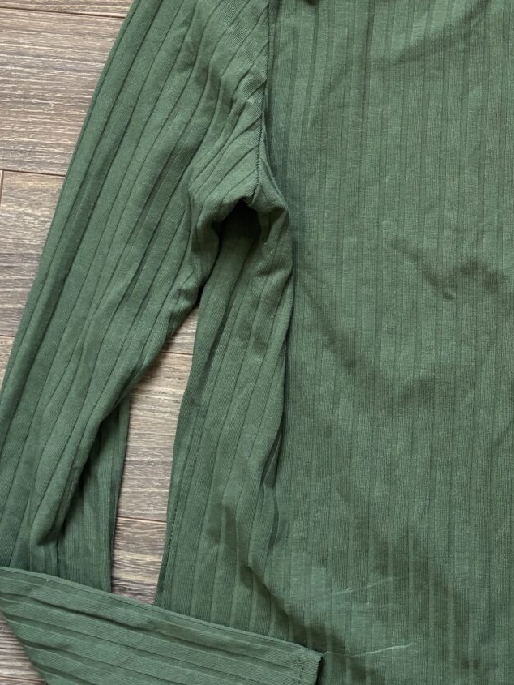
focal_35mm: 63
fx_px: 1247
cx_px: 522
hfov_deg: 22.3
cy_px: 170
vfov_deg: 30.2
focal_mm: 5.96
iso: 250
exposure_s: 1/60
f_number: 1.6
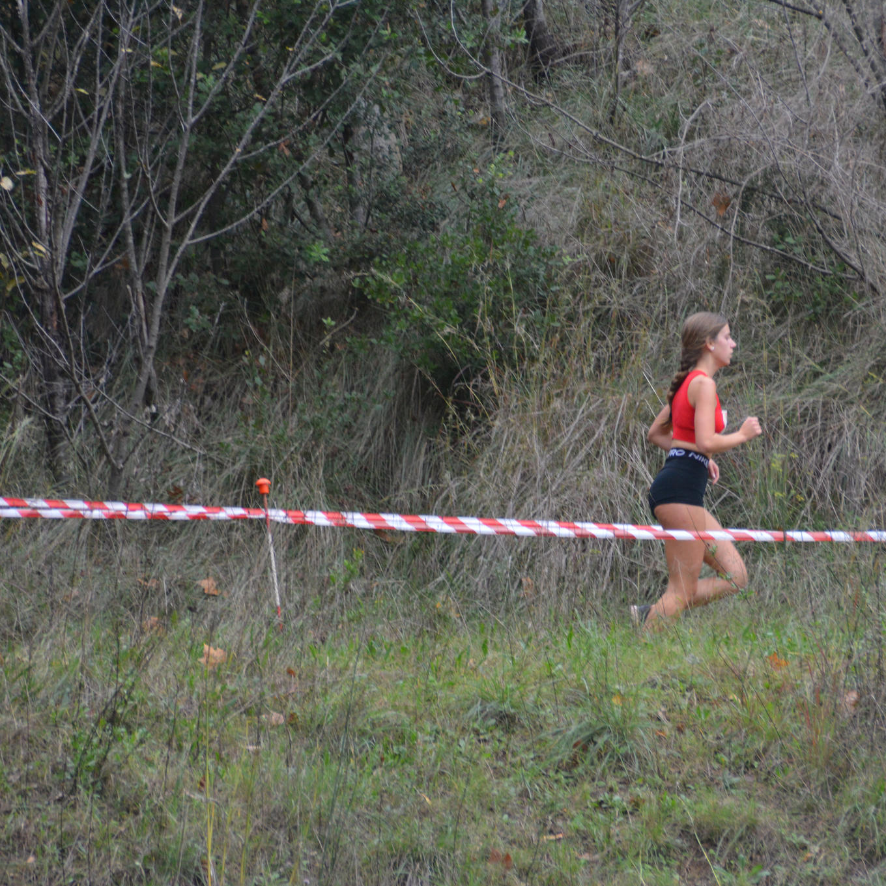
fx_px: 11120
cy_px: 443
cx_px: 599
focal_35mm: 384
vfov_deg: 4.6
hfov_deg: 4.6
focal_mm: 200
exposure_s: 1/500
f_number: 6.3
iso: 1000
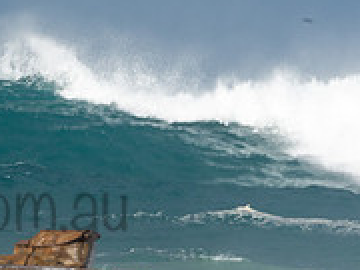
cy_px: 185
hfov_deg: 0.9
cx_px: -84
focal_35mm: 2227
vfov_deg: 0.7
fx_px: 23160
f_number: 22
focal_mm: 480
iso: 100
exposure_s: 1/30
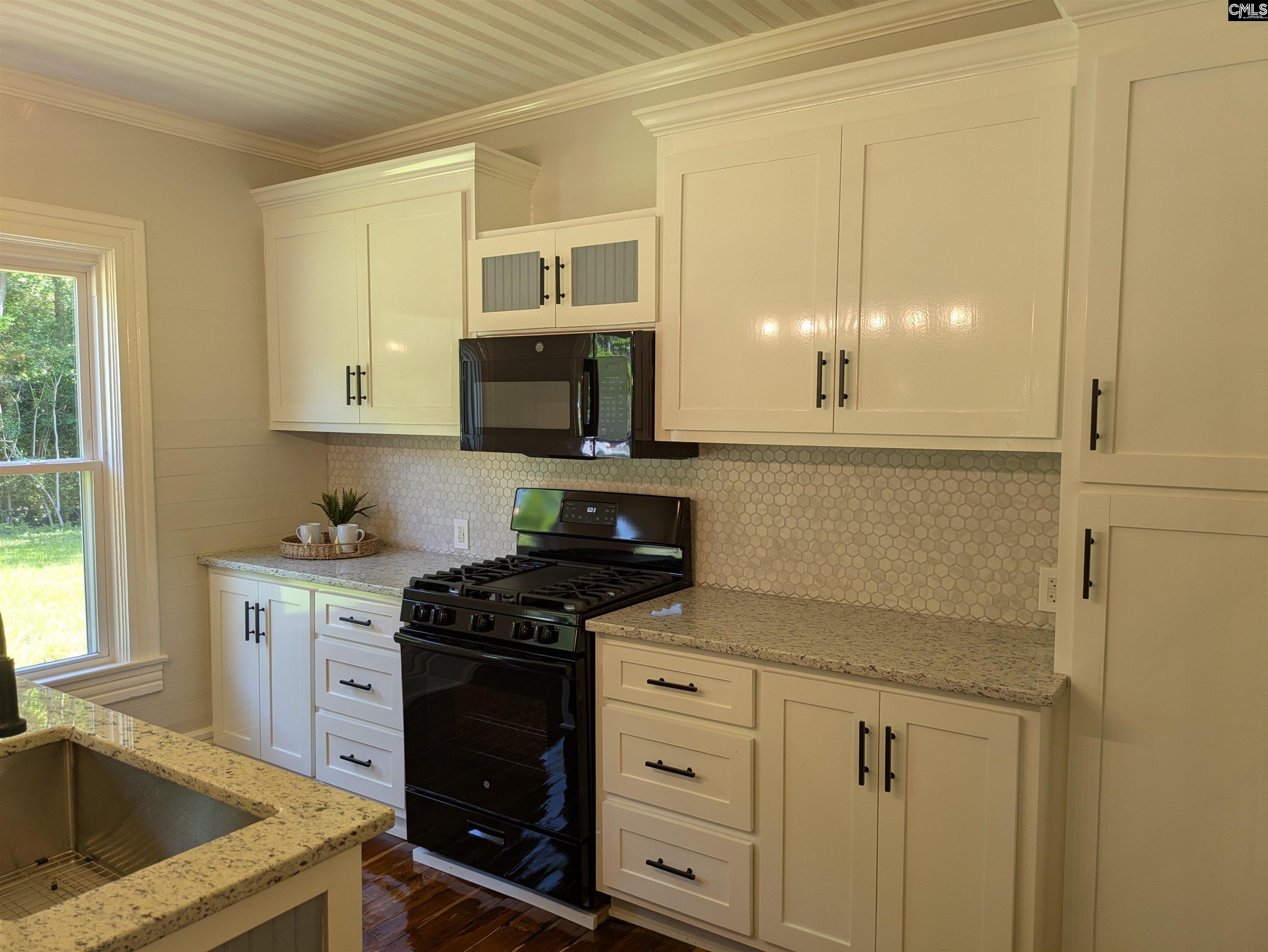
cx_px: 634
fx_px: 916
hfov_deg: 69.4
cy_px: 476
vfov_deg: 54.9
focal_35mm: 25
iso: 55
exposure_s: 1/60
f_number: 1.89
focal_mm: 5.43
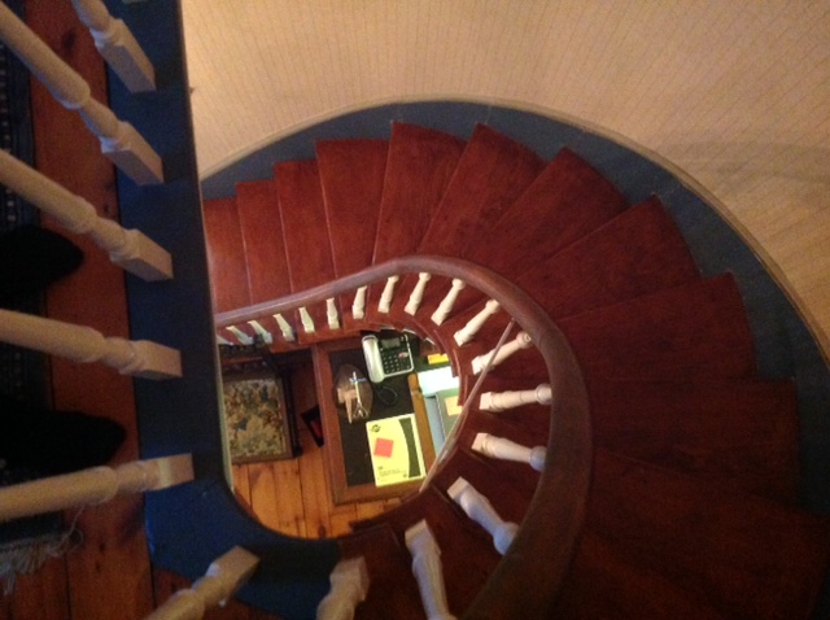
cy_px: 310
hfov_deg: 52.7
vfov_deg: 40.6
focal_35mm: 35
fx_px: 838
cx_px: 415
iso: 800
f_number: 2.4
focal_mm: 4.28
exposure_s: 1/15
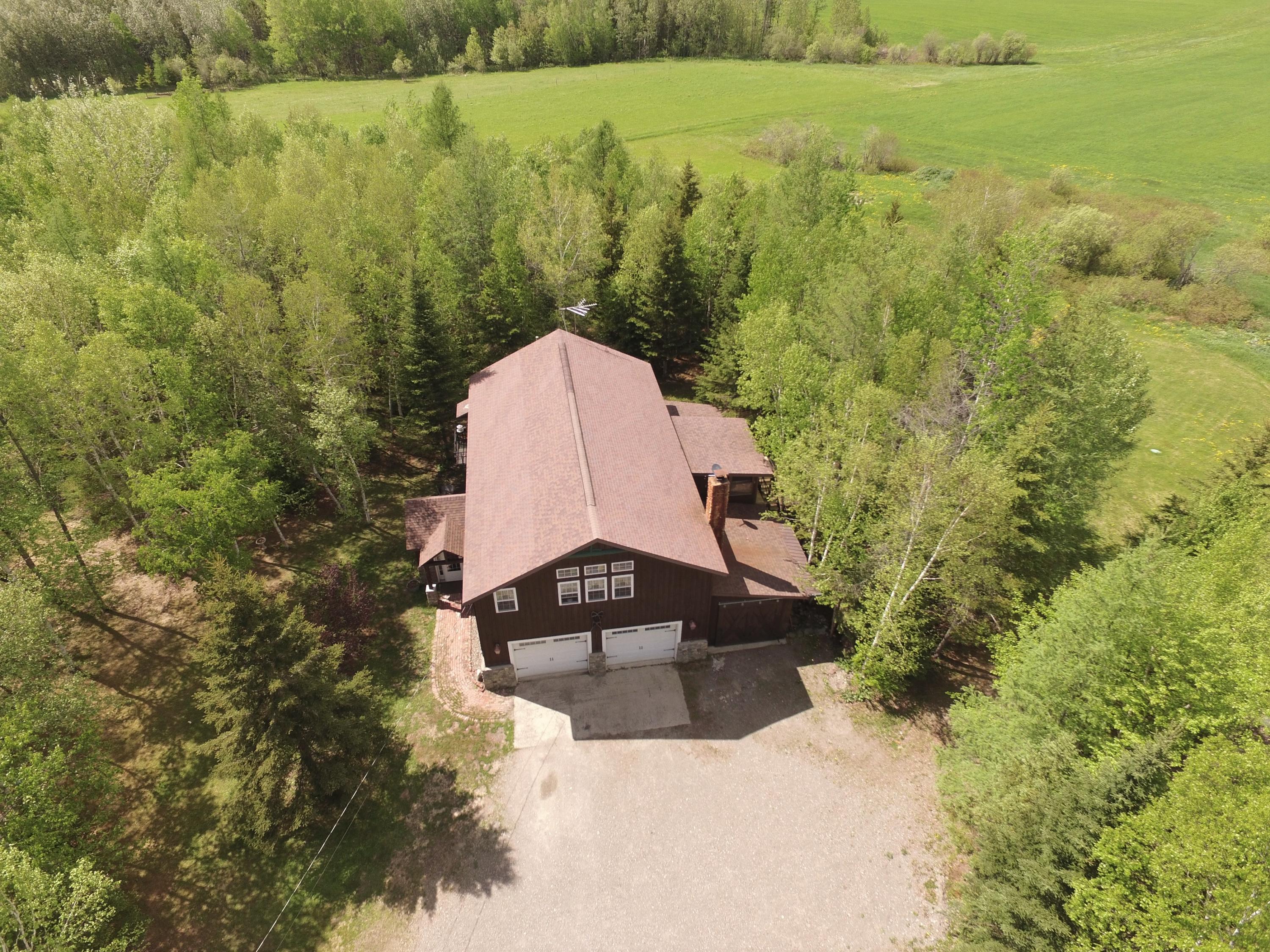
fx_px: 734
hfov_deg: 81.7
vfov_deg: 66.0
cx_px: 635
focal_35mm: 20
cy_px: 476
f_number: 2.8
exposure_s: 1/400
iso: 100
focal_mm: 3.61
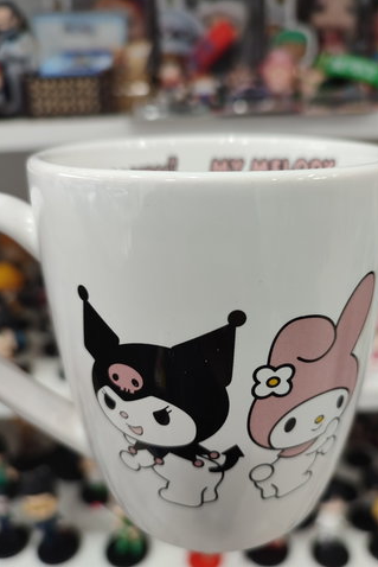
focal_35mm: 29
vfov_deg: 63.6
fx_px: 456
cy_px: 304
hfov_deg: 44.9
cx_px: 213
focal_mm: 6.04
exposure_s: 1/33
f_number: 1.9
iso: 331
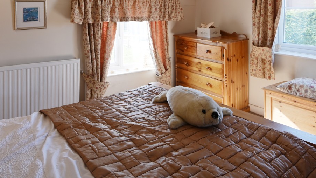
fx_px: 268
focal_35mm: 32
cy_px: 12
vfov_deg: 34.3
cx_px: 154
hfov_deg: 61.0
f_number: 4.5
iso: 320
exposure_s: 1/80
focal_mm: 17
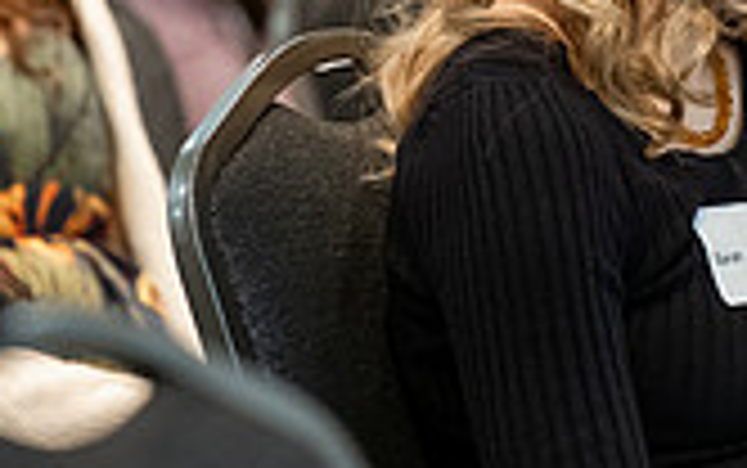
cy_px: -25
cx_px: 626
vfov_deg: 1.9
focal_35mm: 694
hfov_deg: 3.0
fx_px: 14138
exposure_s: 1/200
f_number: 2.8
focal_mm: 195
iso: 2500
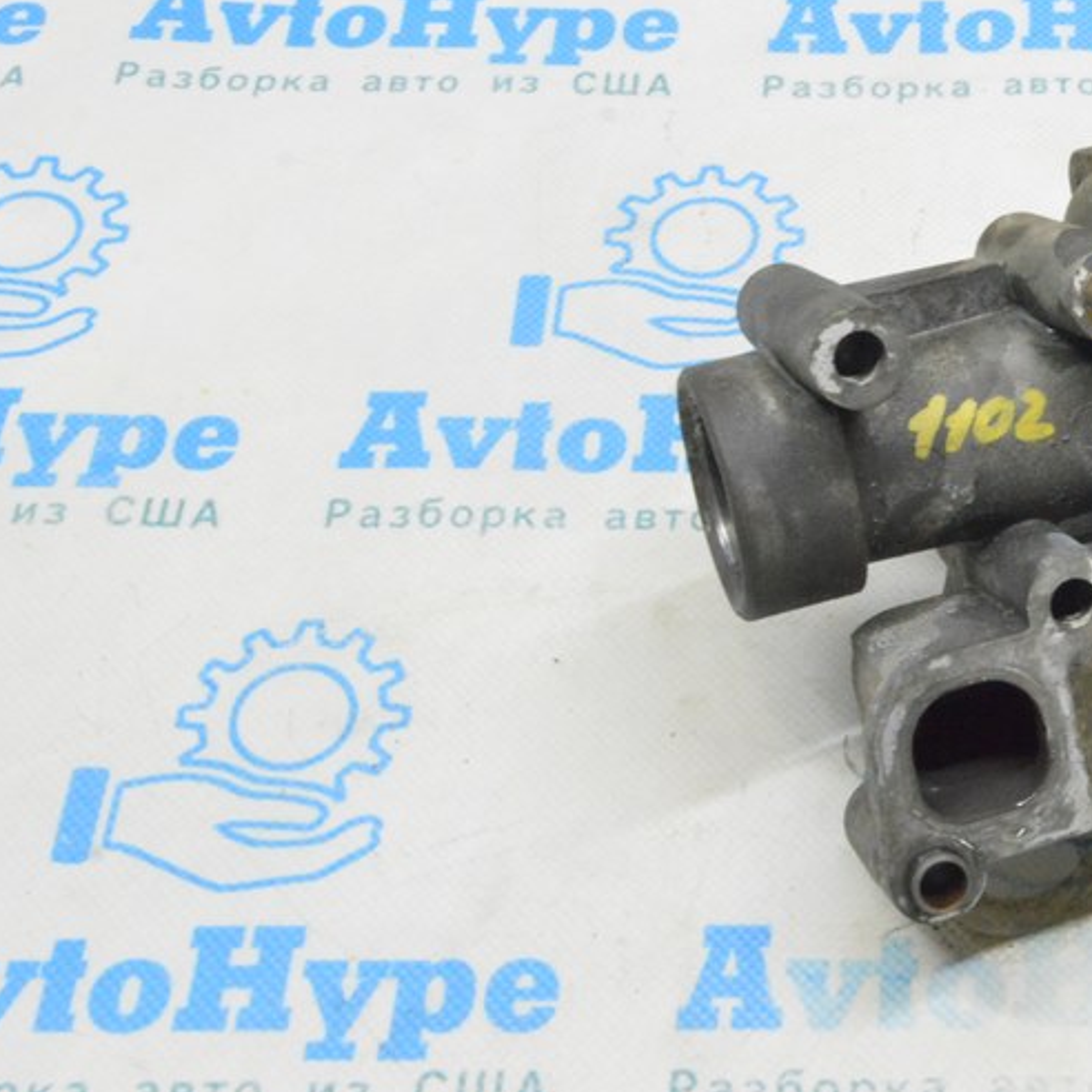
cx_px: 1123
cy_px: 390
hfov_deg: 23.8
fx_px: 2463
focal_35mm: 69
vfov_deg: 24.9
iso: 6400
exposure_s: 1/15
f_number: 20
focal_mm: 26
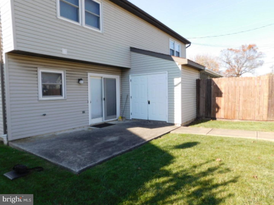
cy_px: 102
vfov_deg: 58.9
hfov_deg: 73.9
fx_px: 182
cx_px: 137
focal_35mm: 23
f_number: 3
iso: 125
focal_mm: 4
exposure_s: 1/640
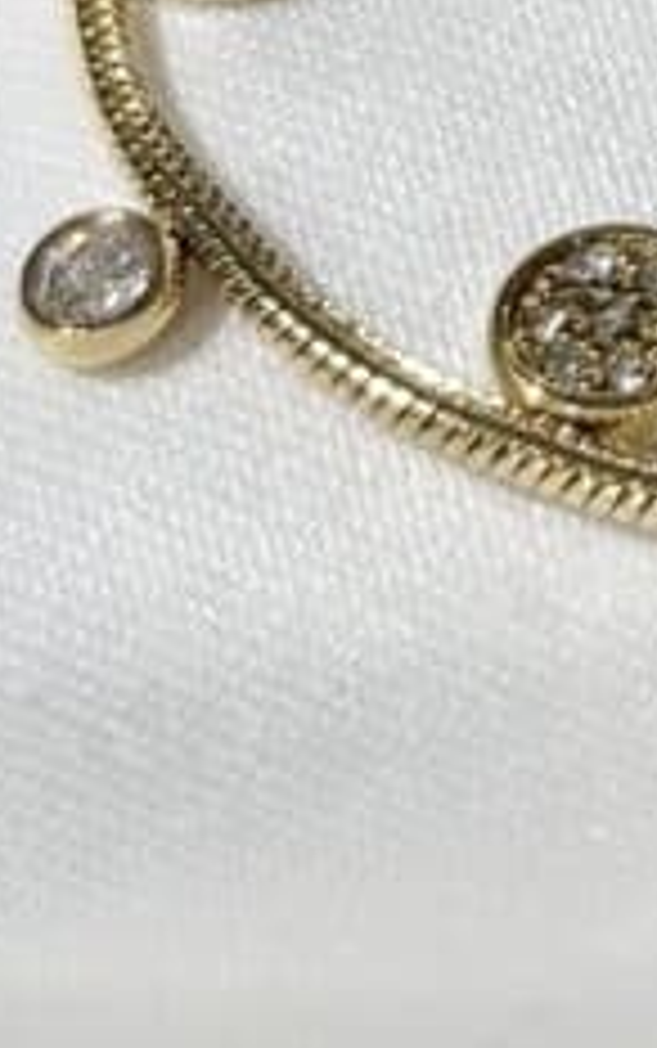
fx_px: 6920
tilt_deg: -40.7
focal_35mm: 242
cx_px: 1480
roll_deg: +12.9
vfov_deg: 8.5
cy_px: -522
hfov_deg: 5.3
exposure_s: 1/410
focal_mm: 5.96
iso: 32
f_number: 1.6
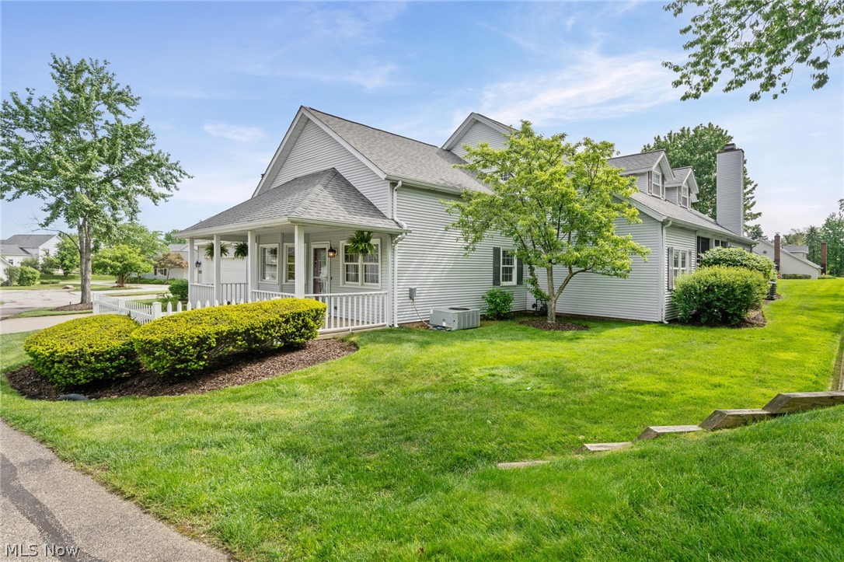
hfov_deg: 90.0
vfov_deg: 67.3
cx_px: 422
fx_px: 422
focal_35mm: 18
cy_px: 281
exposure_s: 1/500
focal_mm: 18
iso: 250
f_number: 8
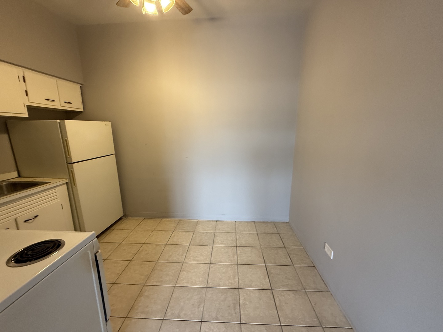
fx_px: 179
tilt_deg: -9.8
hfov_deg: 102.1
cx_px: 222
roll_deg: -3.1
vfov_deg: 85.7
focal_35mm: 14
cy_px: 166
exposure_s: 1/60
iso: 160
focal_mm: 2.22
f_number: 2.2
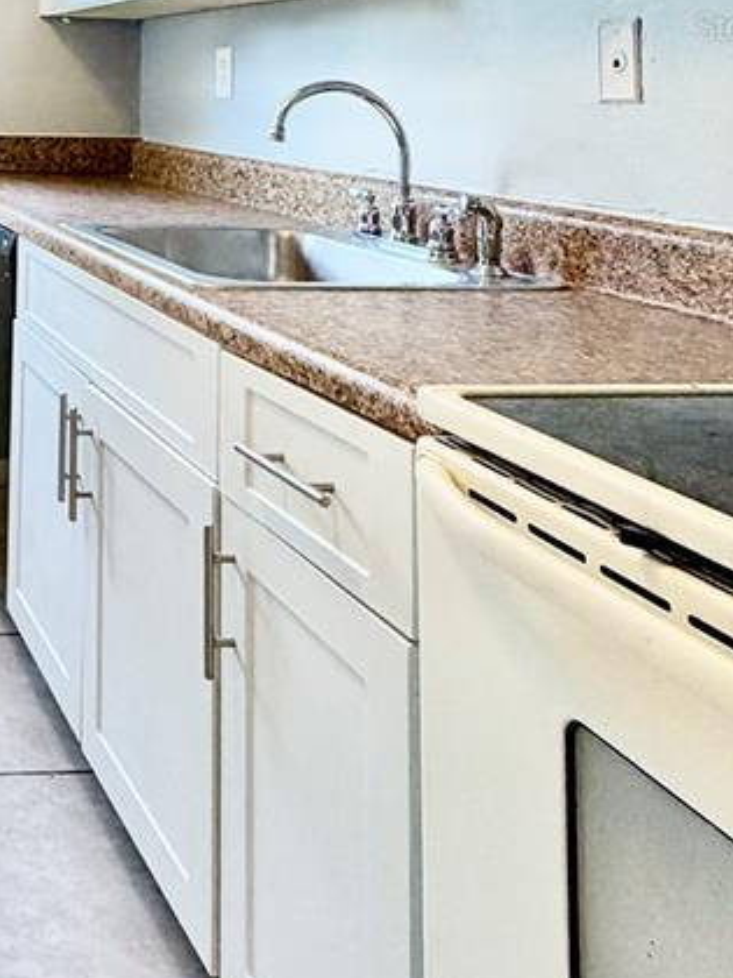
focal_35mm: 40
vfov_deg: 41.4
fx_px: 1129
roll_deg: -1.8
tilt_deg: +3.4
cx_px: -186
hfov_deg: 29.8
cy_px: 26
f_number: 2.2
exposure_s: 1/120
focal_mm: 2.22
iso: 250
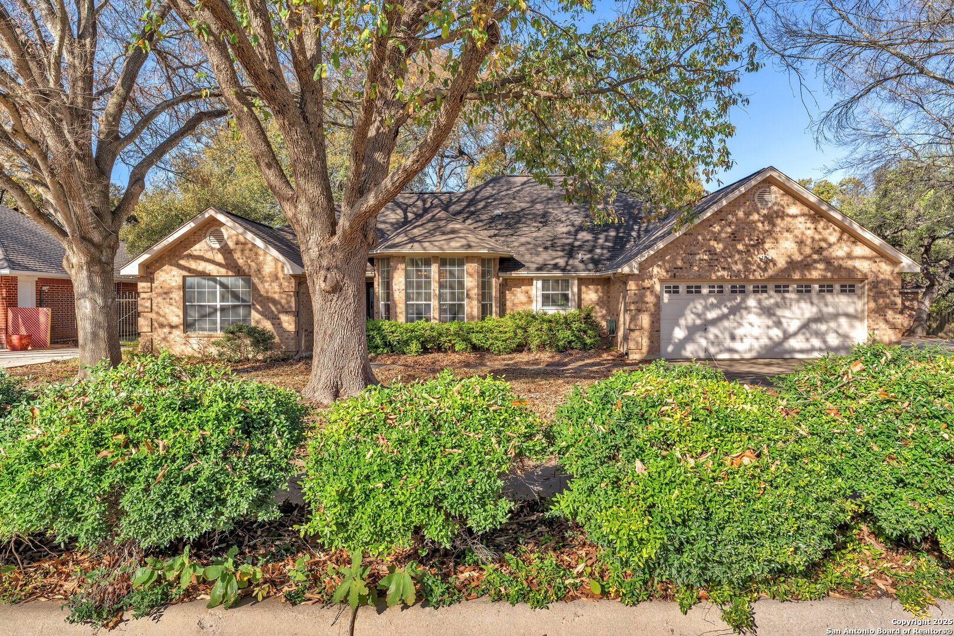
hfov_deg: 80.1
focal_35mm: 21
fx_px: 567
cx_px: 477
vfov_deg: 58.6
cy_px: 318
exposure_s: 1/125
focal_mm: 21.4
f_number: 6.3
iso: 100
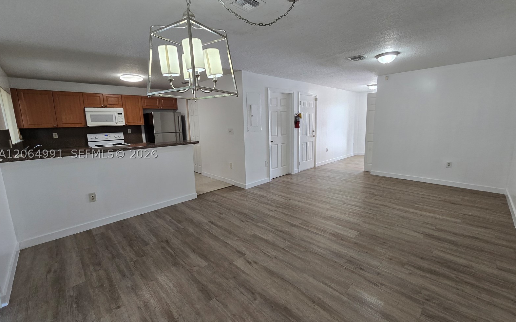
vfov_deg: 78.6
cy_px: 154
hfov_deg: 105.3
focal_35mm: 14
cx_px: 258
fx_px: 197
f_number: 2.2
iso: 125
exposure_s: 1/60
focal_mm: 2.2
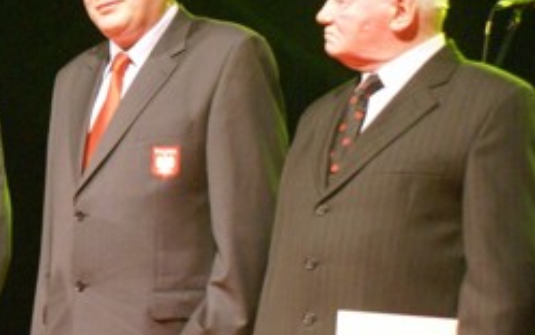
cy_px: 292
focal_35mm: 129
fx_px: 1882
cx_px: -189
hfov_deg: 15.3
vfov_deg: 10.1
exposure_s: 1/25
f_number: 5
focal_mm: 30
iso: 800
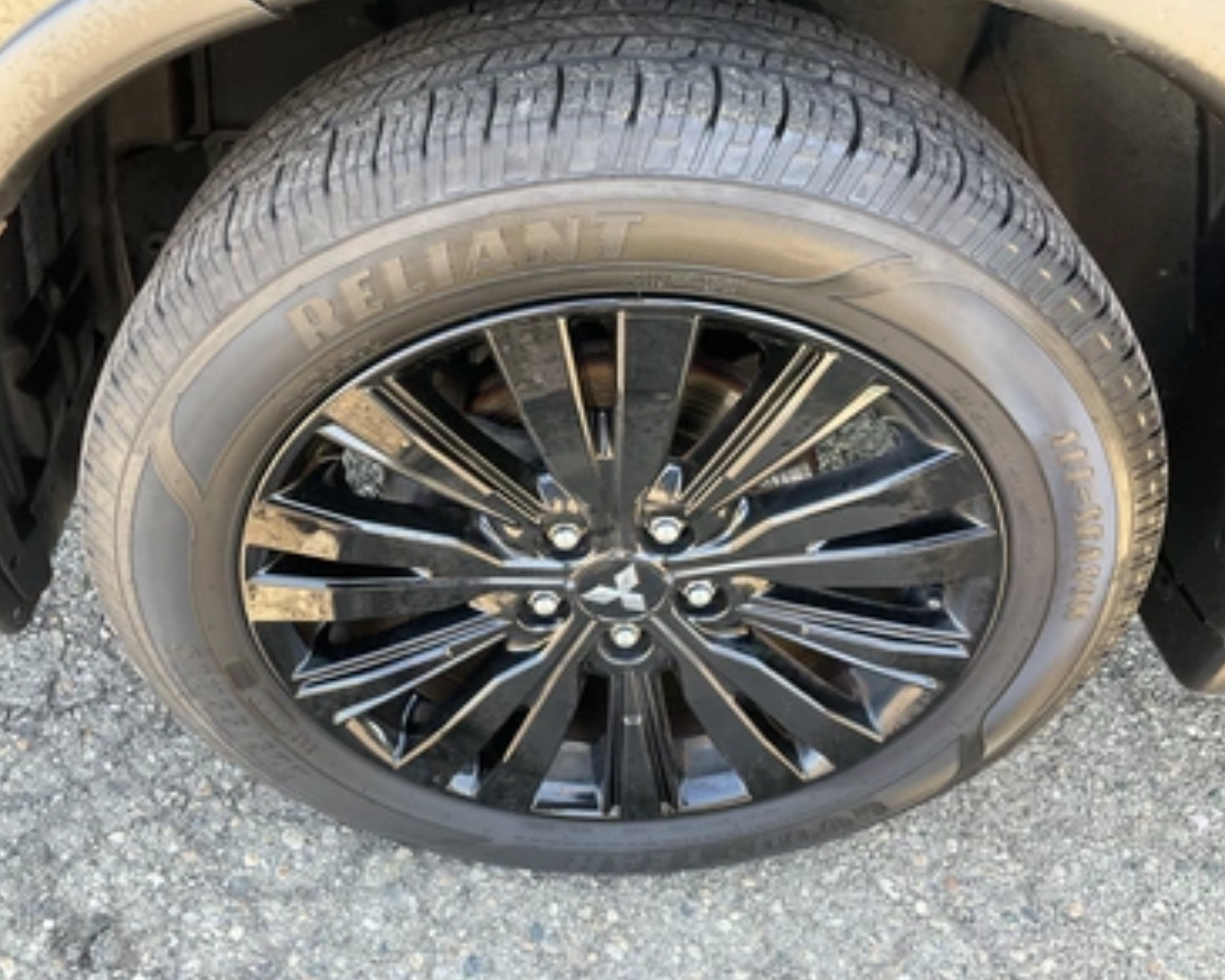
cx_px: 594
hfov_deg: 57.2
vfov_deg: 47.1
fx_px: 1124
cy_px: 480
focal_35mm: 31
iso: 64
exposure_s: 1/118
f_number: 1.8
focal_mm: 3
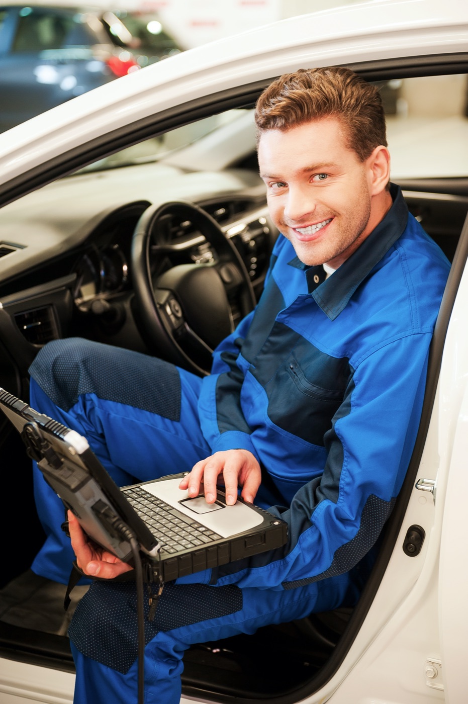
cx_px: 234
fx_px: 1211
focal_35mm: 62
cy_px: 352
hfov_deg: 21.9
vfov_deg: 32.4
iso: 250
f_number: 3.2
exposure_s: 1/30
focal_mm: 62
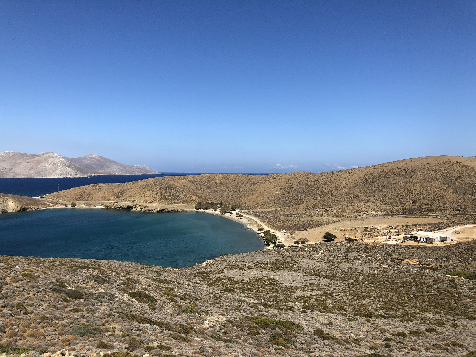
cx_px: 238
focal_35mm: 28
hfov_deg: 63.4
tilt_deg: +1.6
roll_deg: +0.4
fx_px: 385
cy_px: 178
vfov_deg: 49.7
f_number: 1.8
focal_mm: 4
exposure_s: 1/2667
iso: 25
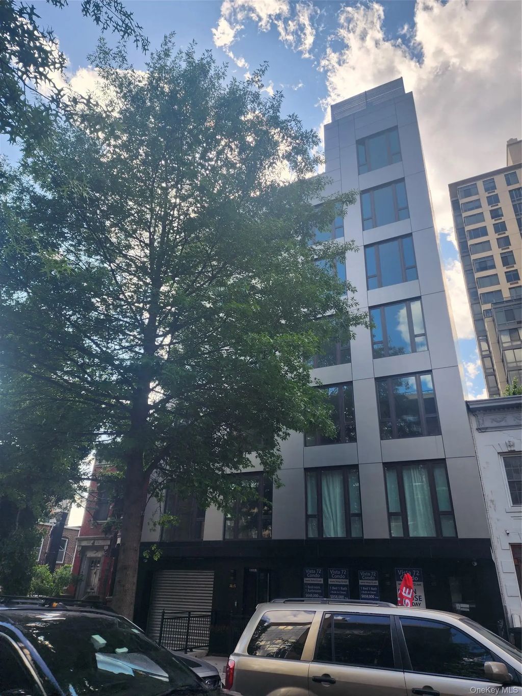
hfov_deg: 58.9
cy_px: 348
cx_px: 261
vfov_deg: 73.9
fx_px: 462
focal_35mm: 23
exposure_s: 1/323
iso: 12
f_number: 1.8
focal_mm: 6.4
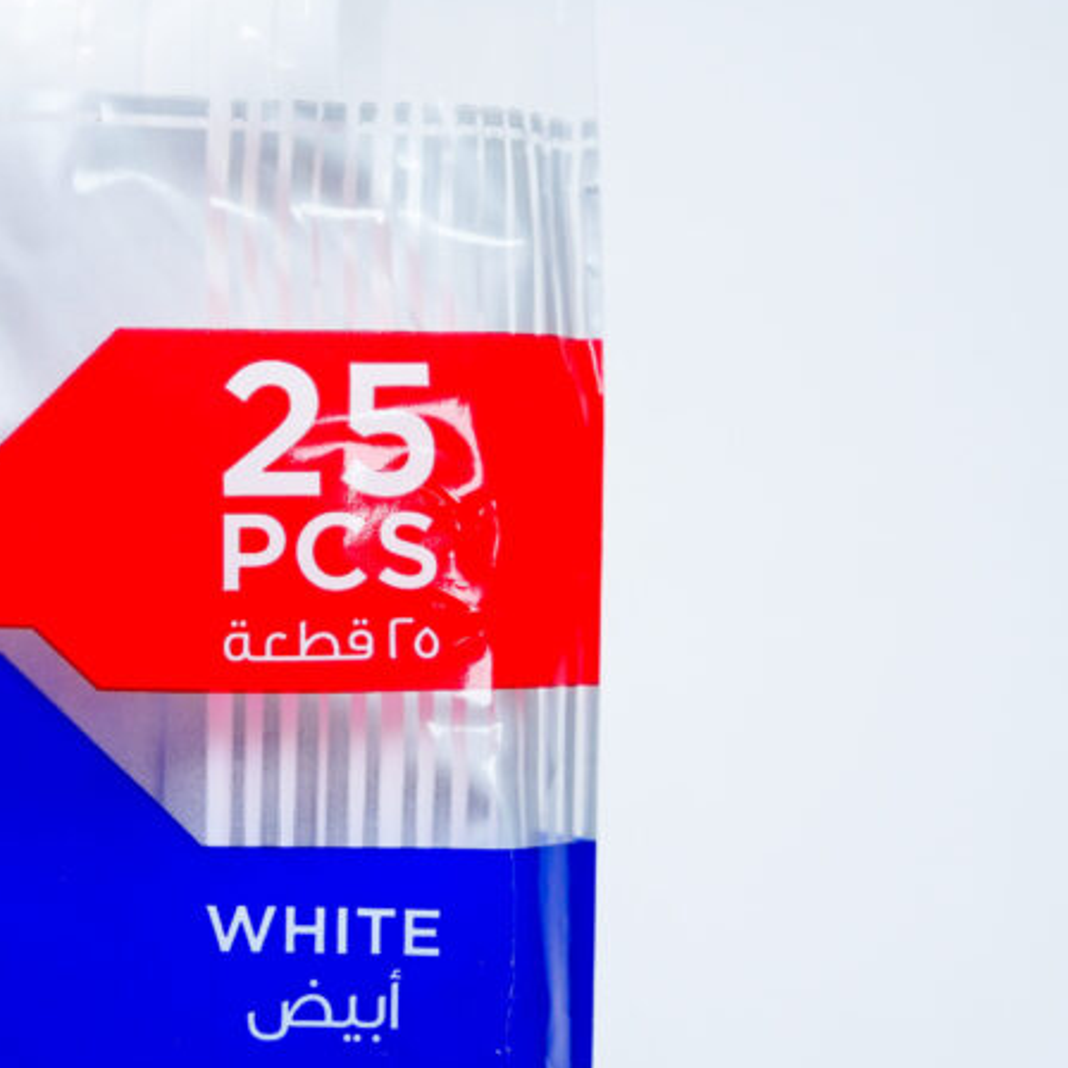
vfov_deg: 18.7
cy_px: 527
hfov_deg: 18.6
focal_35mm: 93
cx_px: 300
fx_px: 3246
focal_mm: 70
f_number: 9
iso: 3200
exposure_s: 1/200
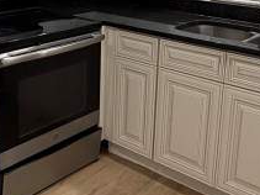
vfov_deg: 26.4
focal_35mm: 53
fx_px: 398
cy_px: 11
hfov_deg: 35.9
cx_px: 90
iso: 250
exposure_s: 1/120
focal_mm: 2.22
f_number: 2.2
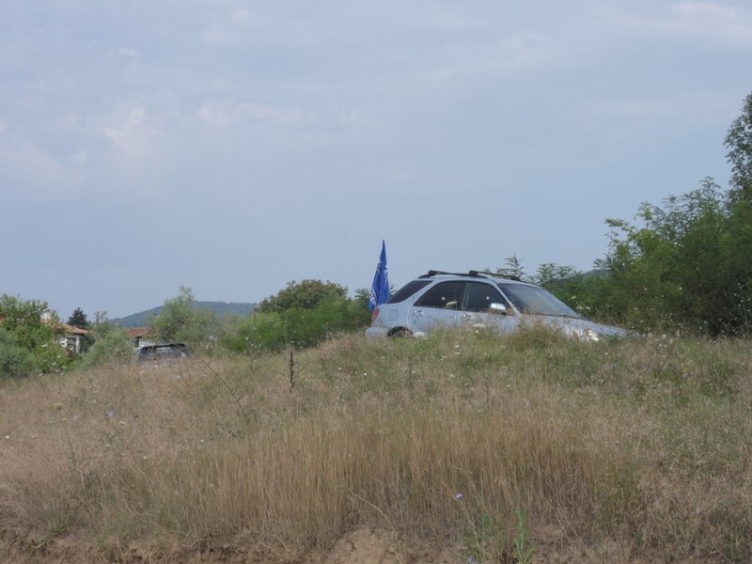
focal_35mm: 80
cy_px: 282
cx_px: 376
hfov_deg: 24.4
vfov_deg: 18.4
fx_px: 1738
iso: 100
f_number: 8
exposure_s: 1/250
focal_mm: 14.4
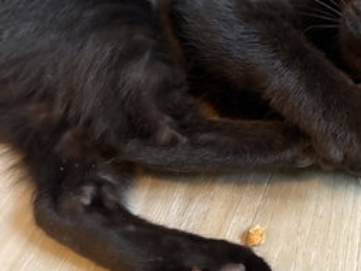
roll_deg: -5.4
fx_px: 532
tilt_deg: -38.3
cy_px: 101
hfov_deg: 36.6
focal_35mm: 51
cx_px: 270
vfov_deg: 28.4
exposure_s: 1/30
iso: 640
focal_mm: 5.96
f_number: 1.6
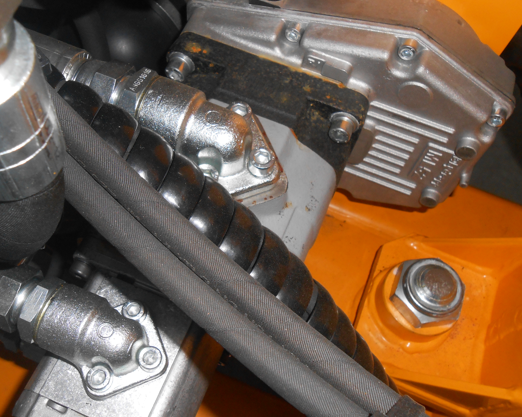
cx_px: 241
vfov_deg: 41.2
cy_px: 209
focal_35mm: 36
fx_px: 556
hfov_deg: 50.2
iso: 250
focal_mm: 6
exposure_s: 1/30
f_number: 12.5
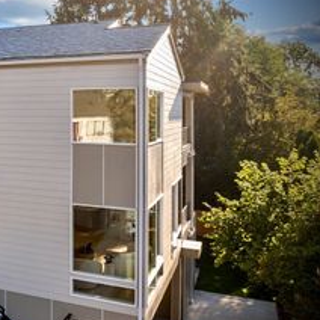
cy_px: 179
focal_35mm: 44
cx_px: -50
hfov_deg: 32.6
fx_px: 460
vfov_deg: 38.3
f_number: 2.8
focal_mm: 8.38
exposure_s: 1/350
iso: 100
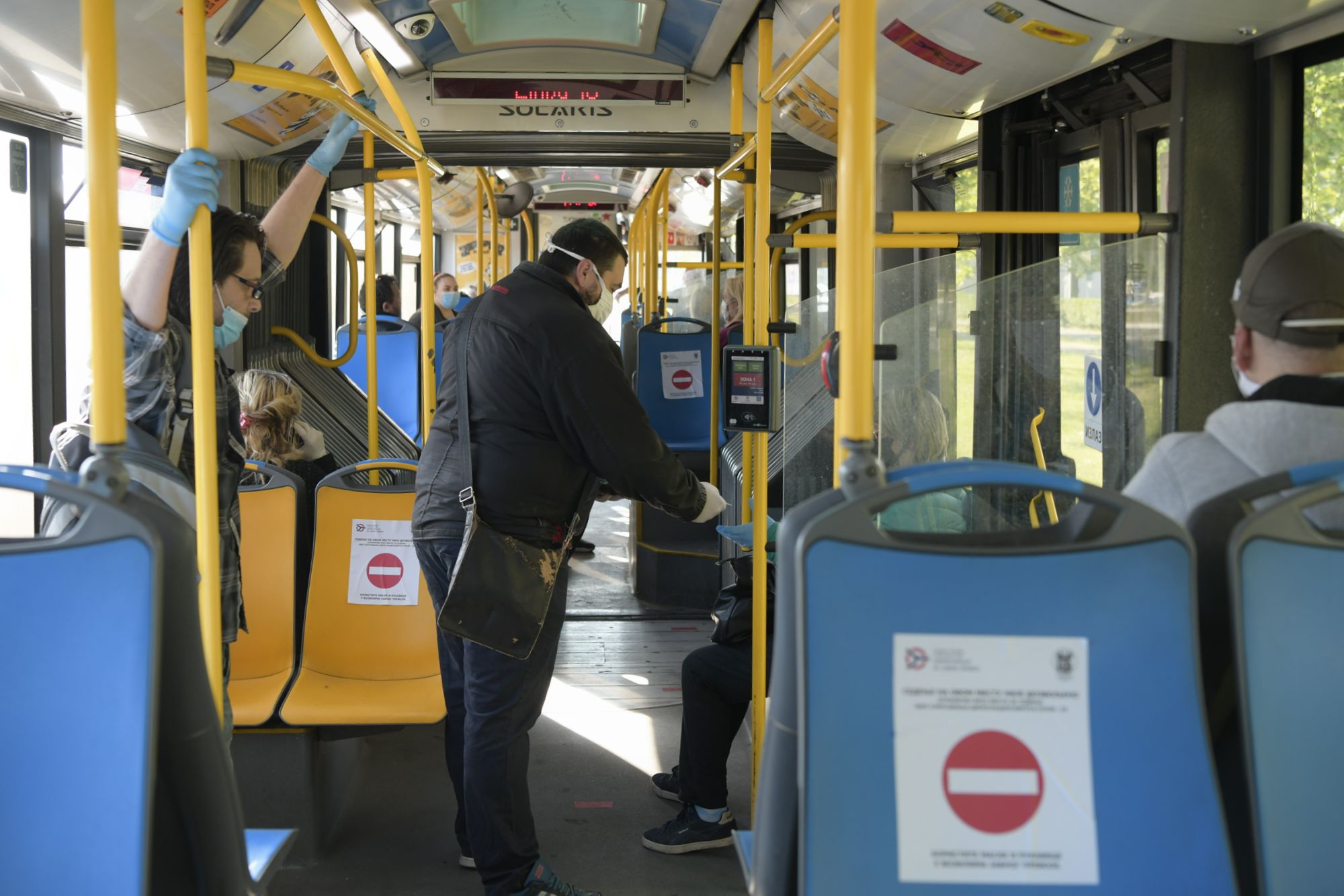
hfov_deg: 46.4
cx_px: 672
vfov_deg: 31.9
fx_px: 1568
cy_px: 448
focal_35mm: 42
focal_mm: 42
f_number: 4
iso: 640
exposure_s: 1/200
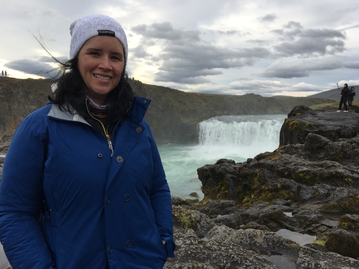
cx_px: 180
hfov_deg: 61.7
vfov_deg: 48.2
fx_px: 301
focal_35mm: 29
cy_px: 134
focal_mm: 4.15
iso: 25
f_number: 2.2
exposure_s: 1/527
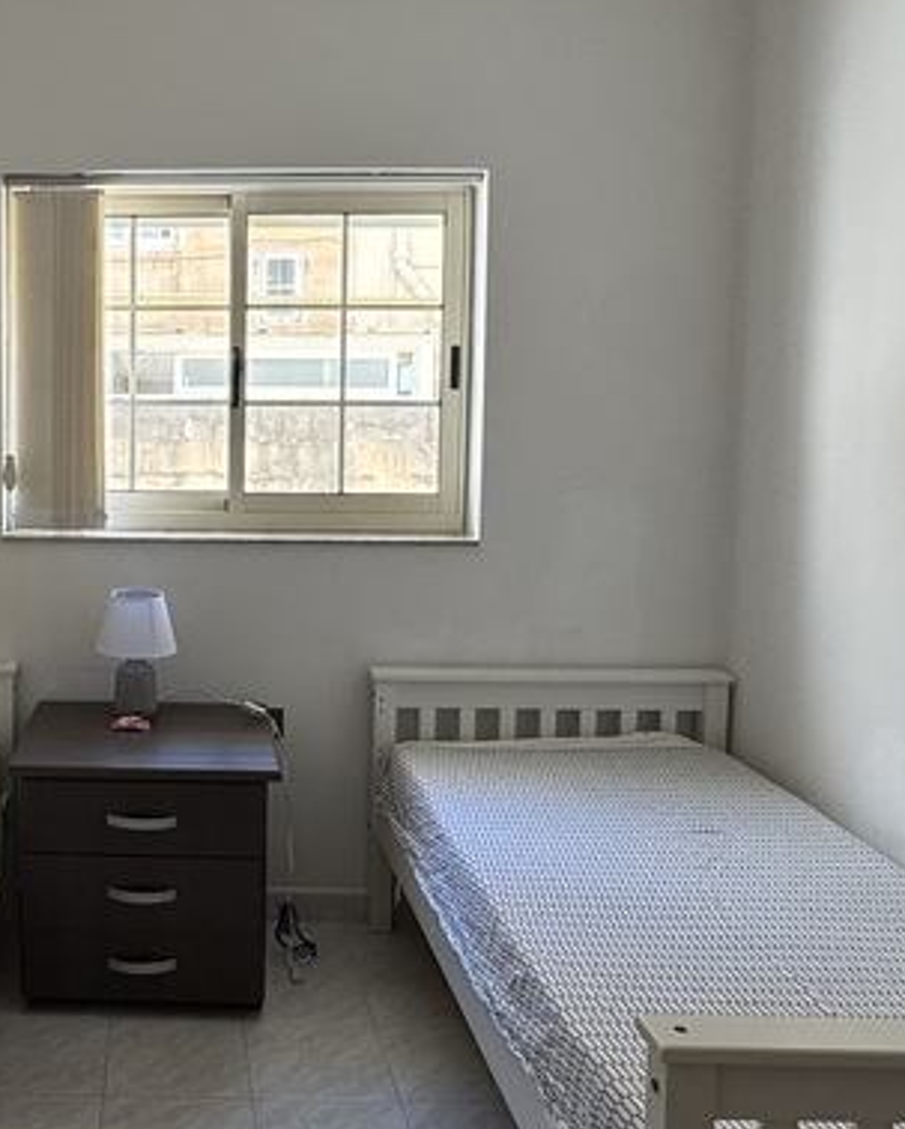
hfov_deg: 38.0
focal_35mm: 37
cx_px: 128
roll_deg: -0.3
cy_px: 490
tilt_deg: -4.5
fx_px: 1237
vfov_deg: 48.9
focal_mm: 2.22
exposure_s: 1/100
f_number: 2.2
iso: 160
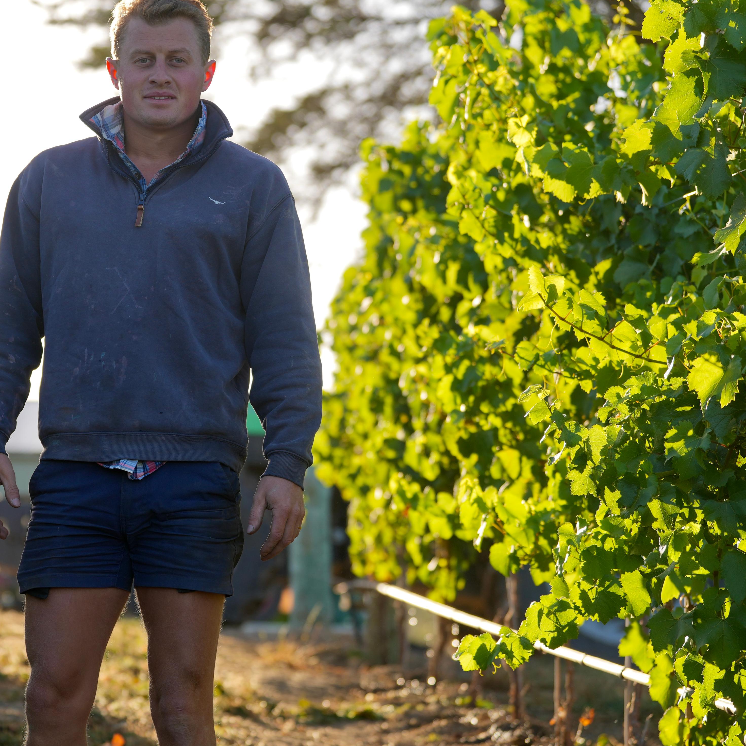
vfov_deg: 14.5
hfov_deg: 14.5
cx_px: 167
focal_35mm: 120
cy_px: 371
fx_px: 2926
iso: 100
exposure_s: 1/640
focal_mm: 83
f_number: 2.8
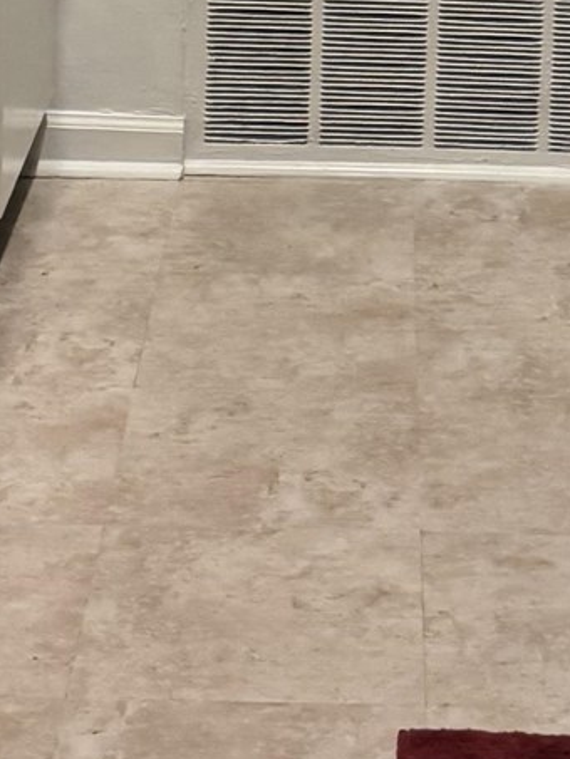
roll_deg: -2.1
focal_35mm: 122
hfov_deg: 12.1
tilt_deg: -8.2
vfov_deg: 15.0
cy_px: -372
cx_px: 441
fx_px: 2677
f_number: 1.78
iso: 400
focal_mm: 6.76
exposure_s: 1/60
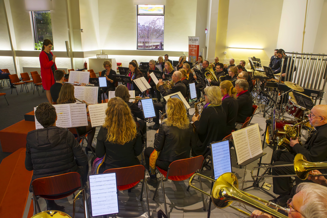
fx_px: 218
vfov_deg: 53.2
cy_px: 109
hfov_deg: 73.7
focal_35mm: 24
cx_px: 164
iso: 1600
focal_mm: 24
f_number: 6.3
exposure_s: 1/30
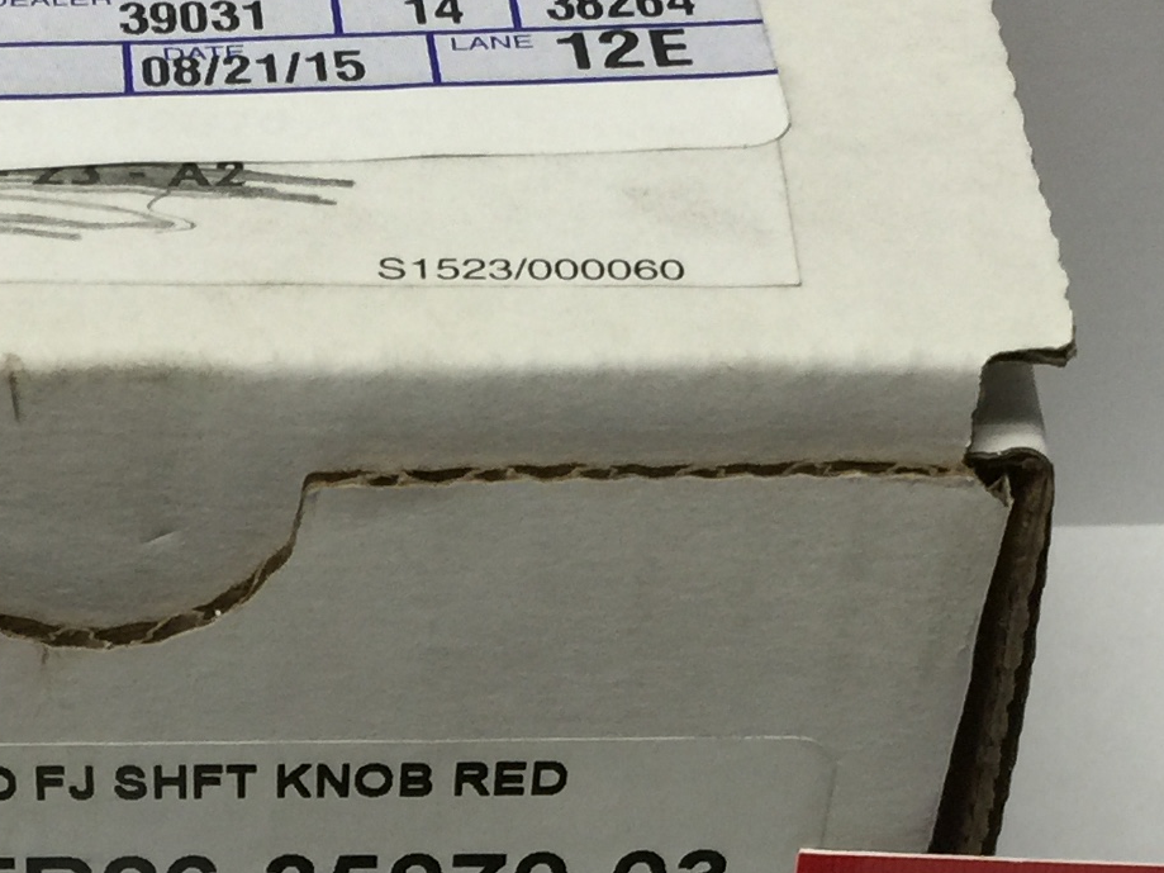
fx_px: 3463
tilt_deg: -51.7
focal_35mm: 103
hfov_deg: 18.9
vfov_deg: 13.8
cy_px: 1150
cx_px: 244
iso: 50
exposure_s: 1/30
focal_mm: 4.15
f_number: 2.2
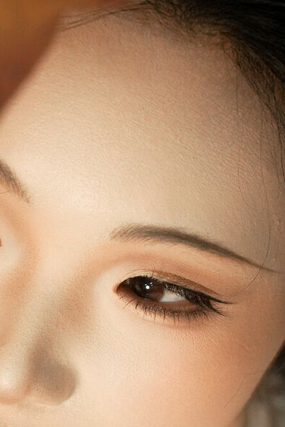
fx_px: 2161
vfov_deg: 11.2
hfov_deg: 7.5
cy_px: 391
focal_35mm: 182
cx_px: 281
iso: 2500
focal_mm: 68
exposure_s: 1/100
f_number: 6.3
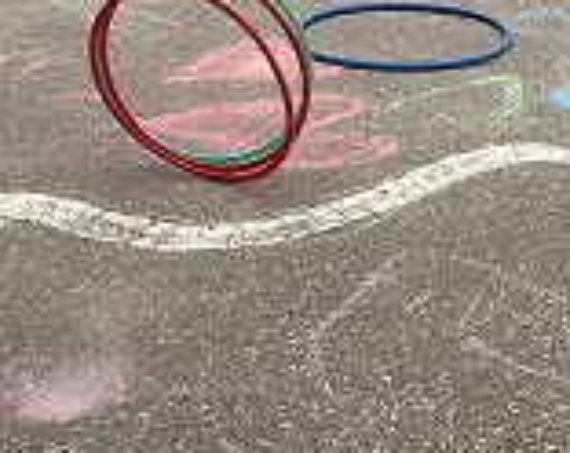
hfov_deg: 20.9
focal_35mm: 91
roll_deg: -2.5
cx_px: 438
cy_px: -166
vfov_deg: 15.8
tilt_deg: -12.2
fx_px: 1531
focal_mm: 3
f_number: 1.8
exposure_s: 1/1250
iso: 25
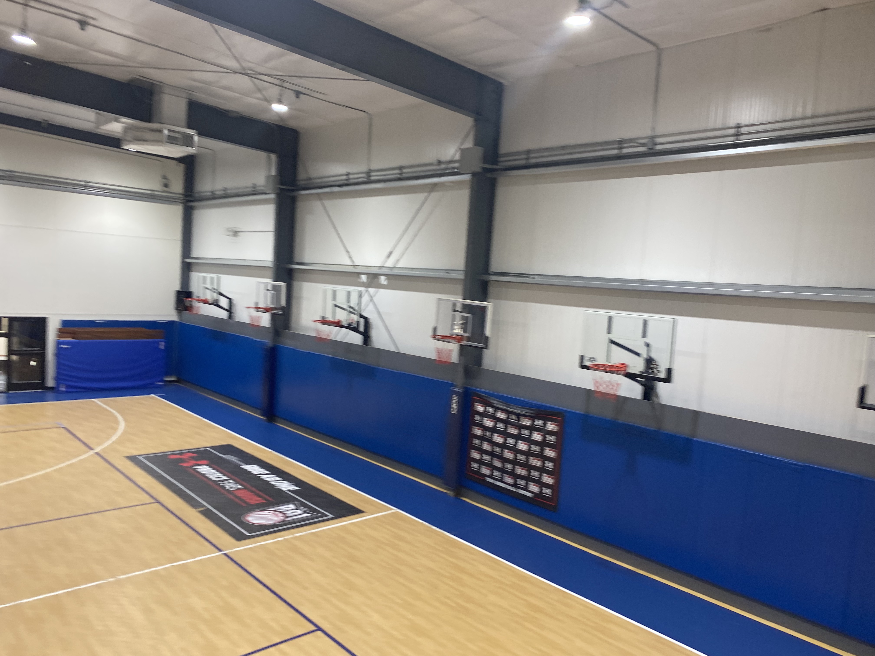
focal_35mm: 26
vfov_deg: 53.1
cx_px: 438
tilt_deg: -6.5
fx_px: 657
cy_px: 328
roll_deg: -3.9
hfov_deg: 67.3
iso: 64
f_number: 1.8
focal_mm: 4.25
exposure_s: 1/60
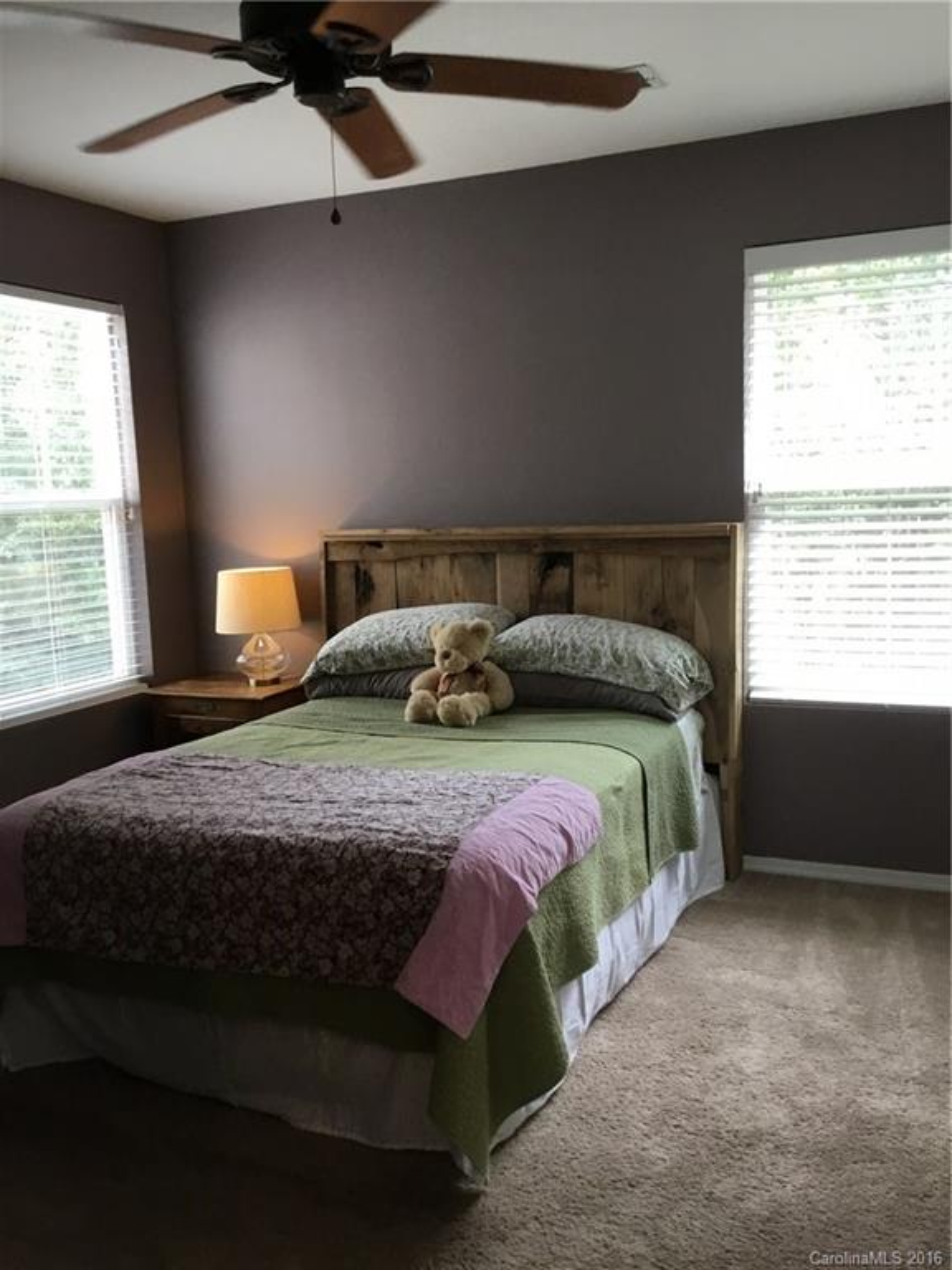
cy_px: 635
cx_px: 476
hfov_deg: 45.4
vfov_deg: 58.4
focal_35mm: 31
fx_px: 1137
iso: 40
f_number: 2.4
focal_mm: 3.3
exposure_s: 1/30
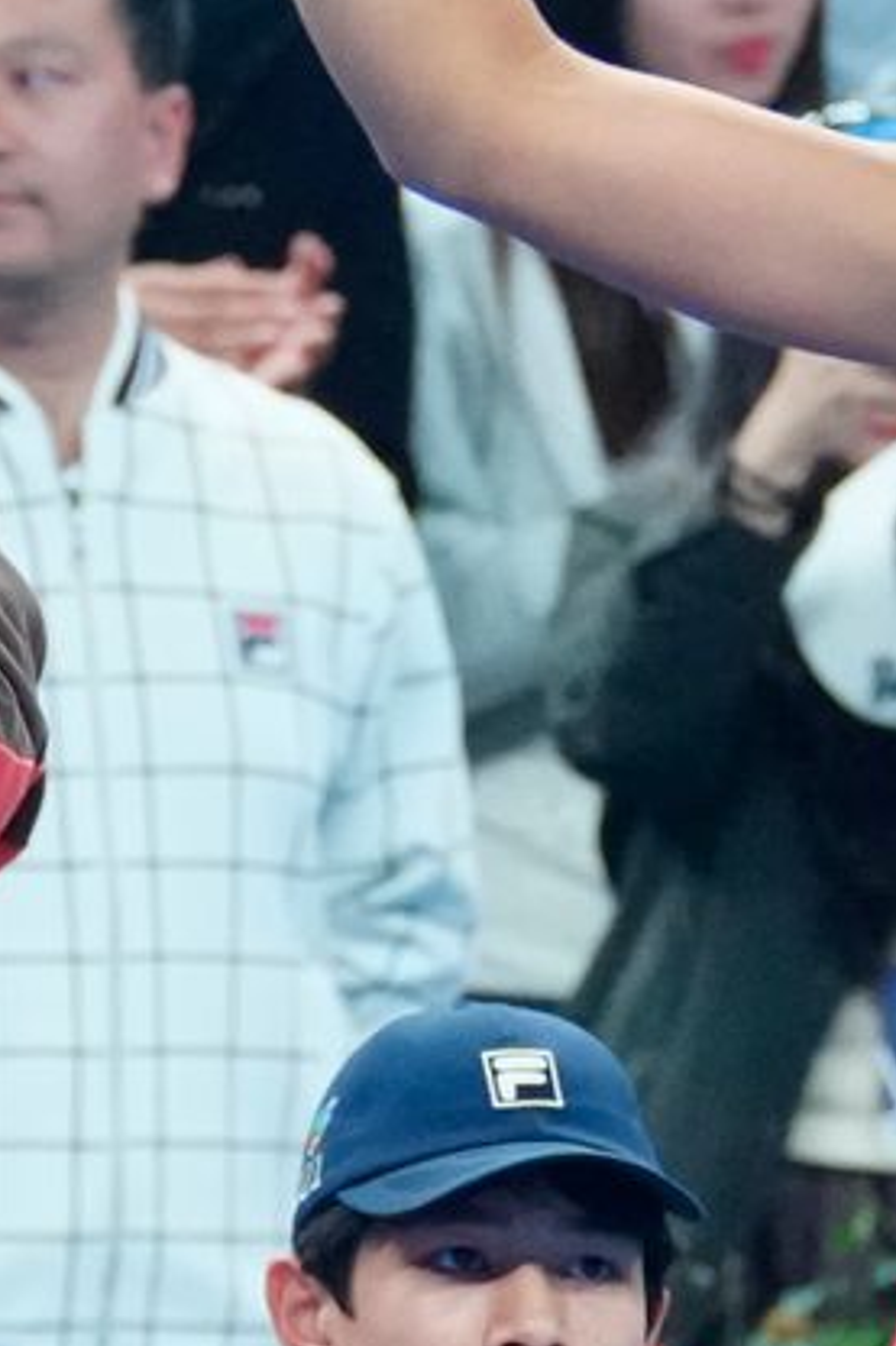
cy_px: -29
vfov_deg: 4.9
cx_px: 990
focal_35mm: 416
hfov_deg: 3.3
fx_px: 15542
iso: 5000
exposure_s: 1/800
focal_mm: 169
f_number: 4.5
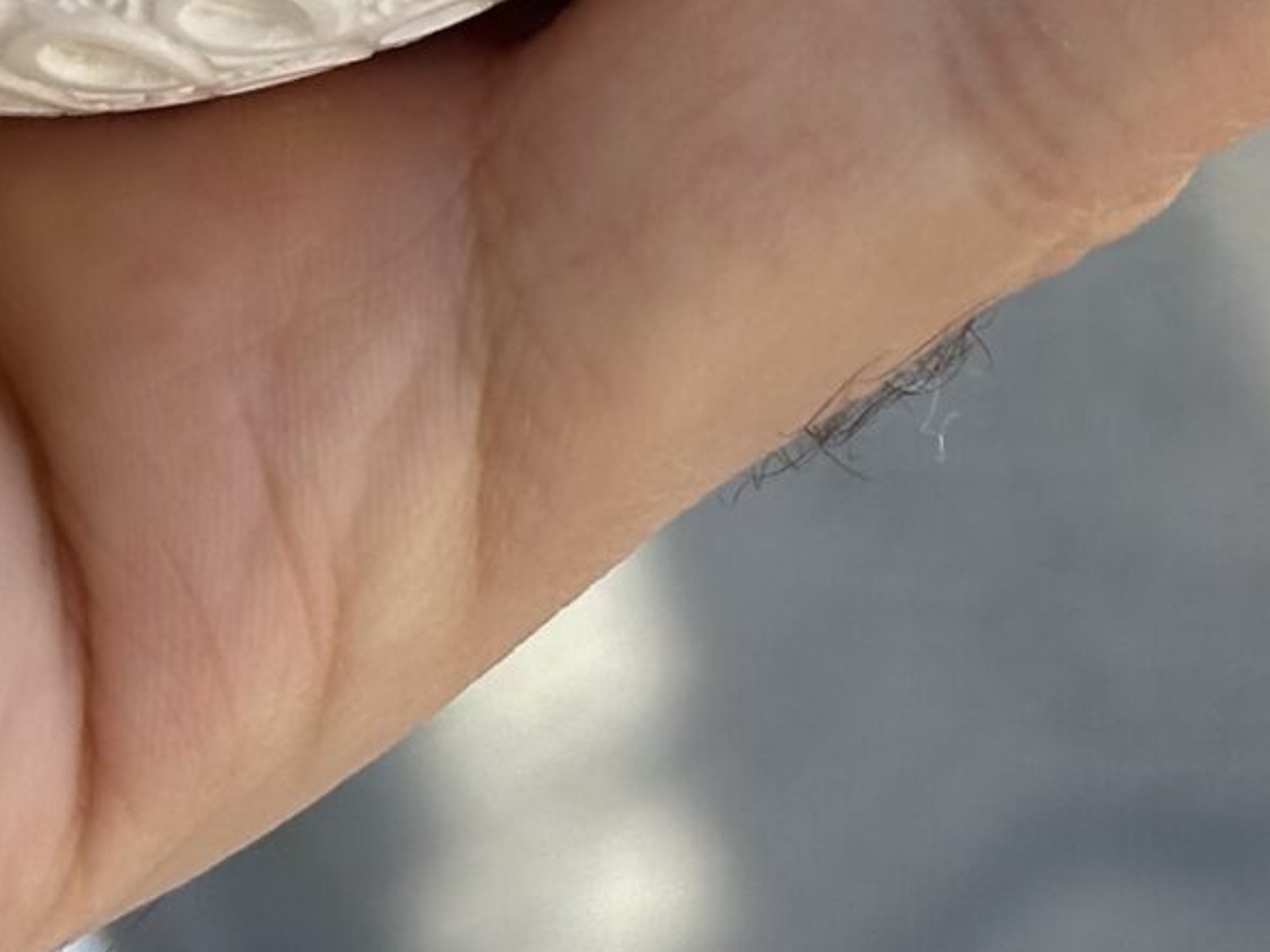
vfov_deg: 6.9
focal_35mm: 208
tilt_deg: -21.5
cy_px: -892
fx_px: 7630
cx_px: 1704
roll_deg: -0.3
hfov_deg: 9.3
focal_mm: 6.86
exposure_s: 1/1000
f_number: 1.78
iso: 64
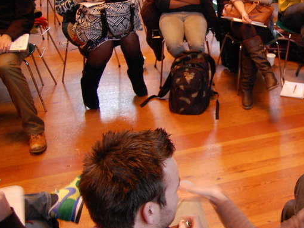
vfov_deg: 28.0
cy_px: 110
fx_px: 457
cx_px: 291
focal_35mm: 52
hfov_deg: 34.1
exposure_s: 1/8
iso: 1100
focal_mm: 18
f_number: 3.5
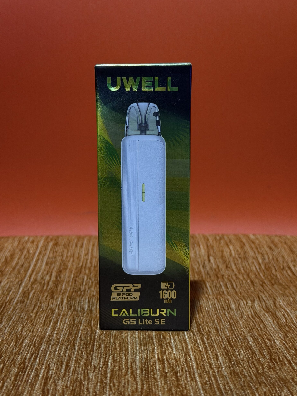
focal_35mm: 50
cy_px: 201
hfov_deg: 29.1
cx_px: 149
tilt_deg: -10.0
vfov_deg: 38.2
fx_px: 572
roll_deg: -0.3
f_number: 1.78
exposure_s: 1/33
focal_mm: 6.76
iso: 320
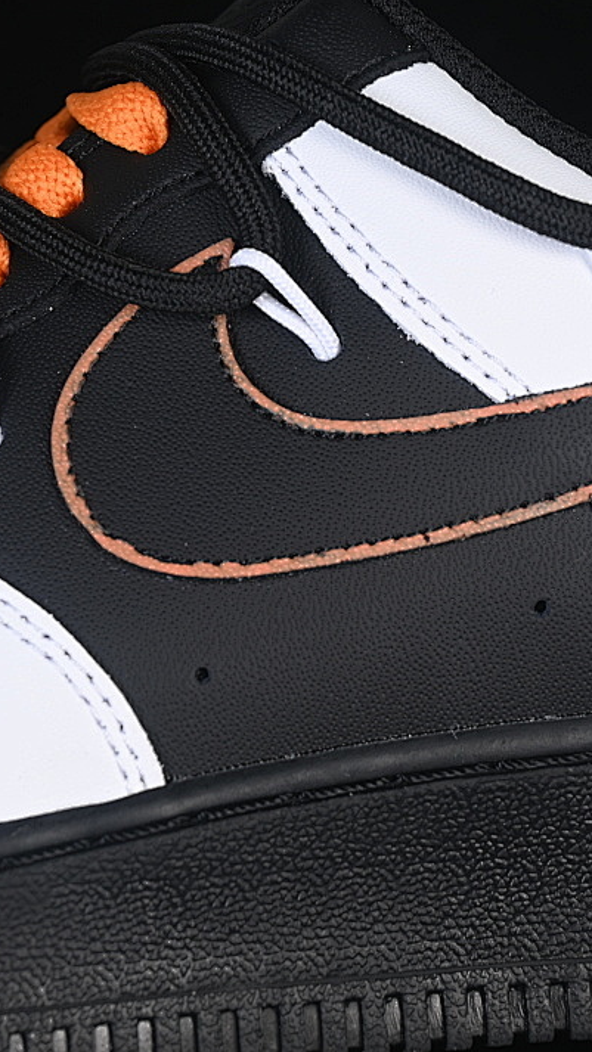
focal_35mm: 119
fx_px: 3321
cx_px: 379
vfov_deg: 18.0
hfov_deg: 10.2
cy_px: 524
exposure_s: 1/60
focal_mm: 50
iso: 160
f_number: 6.3
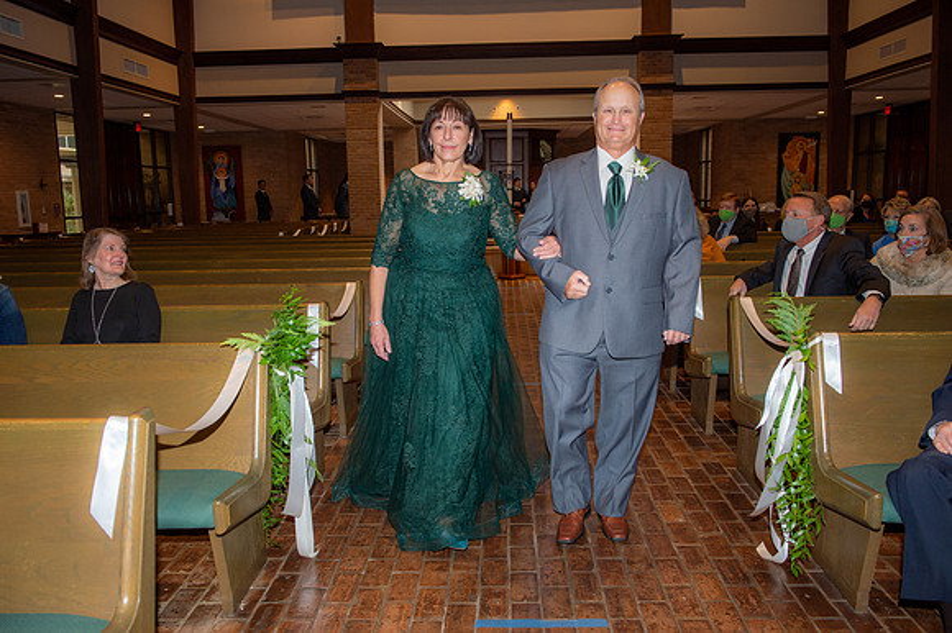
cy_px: 316
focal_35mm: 31
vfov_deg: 42.3
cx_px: 476
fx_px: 819
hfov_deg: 60.3
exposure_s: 1/160
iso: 1250
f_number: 5.6
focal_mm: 31
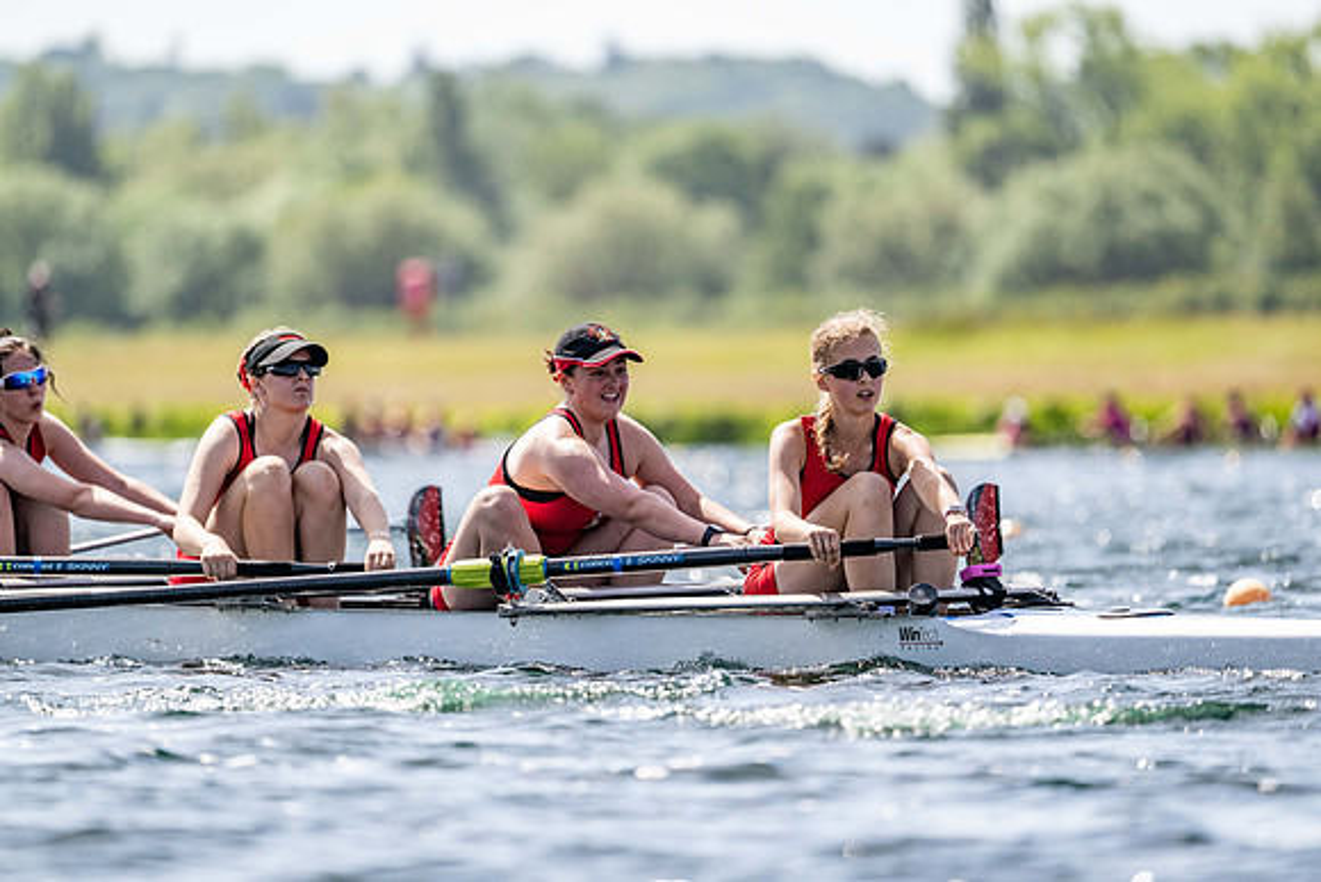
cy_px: 441
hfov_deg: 5.2
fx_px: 14681
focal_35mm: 400
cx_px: 660
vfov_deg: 3.4
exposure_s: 1/2500
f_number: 4.5
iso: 250
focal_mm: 400
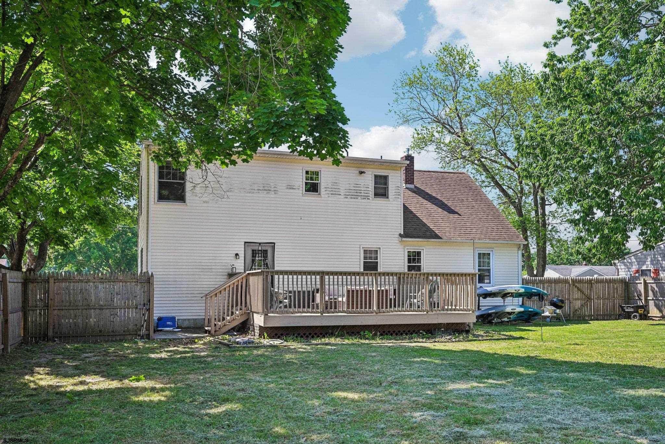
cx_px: 332
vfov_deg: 43.6
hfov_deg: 61.9
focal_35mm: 30
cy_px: 222
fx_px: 554
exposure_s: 1/500
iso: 800
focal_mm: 30
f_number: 8
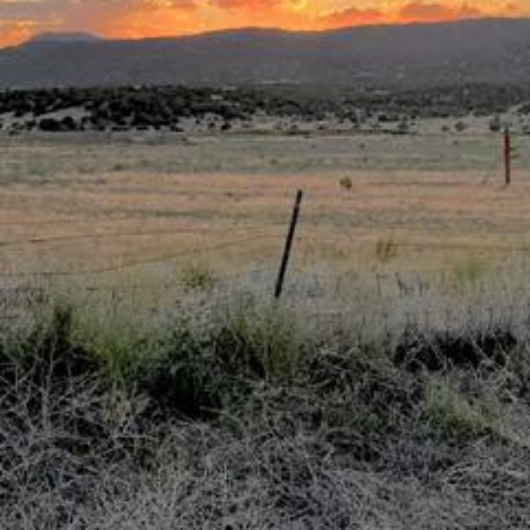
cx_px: 211
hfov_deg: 19.3
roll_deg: +0.2
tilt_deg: +4.5
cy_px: -9
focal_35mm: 90
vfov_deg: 18.7
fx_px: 1559
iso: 100
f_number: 1.78
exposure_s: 1/765
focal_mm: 6.76
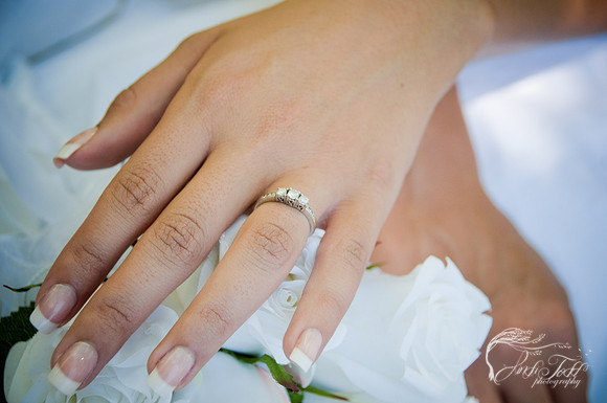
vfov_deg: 14.7
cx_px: 304
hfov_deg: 21.9
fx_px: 1566
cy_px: 202
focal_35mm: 93
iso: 400
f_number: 4.8
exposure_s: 1/100
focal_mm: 62
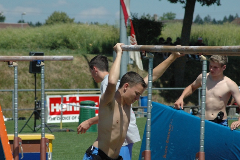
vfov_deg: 4.8
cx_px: 120
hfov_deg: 7.2
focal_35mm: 287
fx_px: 1912
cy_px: 80
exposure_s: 1/2000
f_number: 11
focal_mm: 190
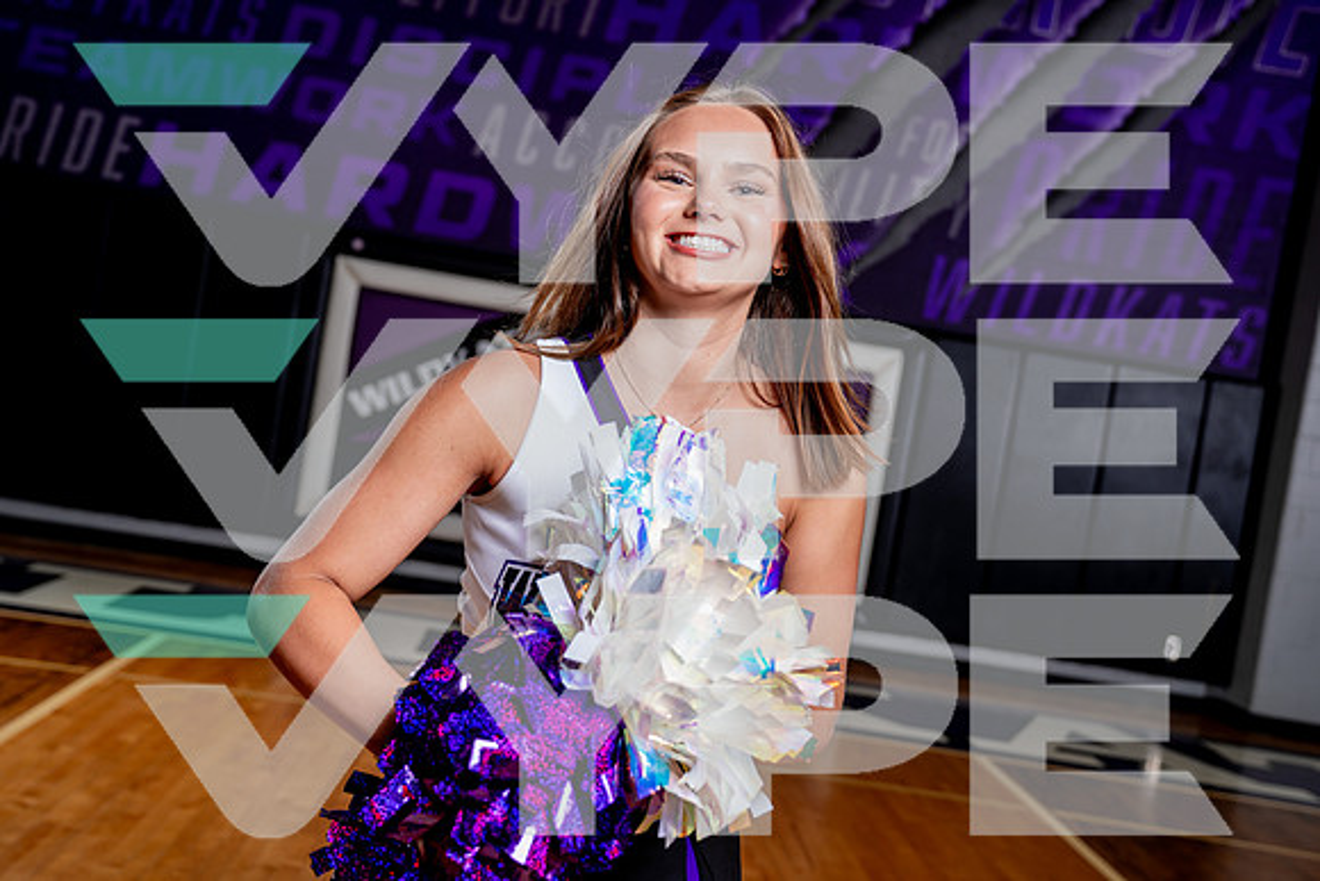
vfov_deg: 30.7
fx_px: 1603
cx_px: 660
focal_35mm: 44
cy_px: 440
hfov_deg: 44.8
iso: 100
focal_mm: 42
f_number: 4
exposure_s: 1/250
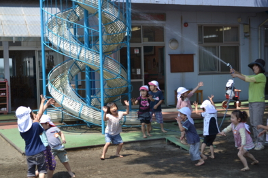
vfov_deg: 22.2
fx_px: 454
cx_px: 135
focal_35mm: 61
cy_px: 90
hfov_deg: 32.9
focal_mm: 40
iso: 100
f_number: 5.3
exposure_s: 1/250
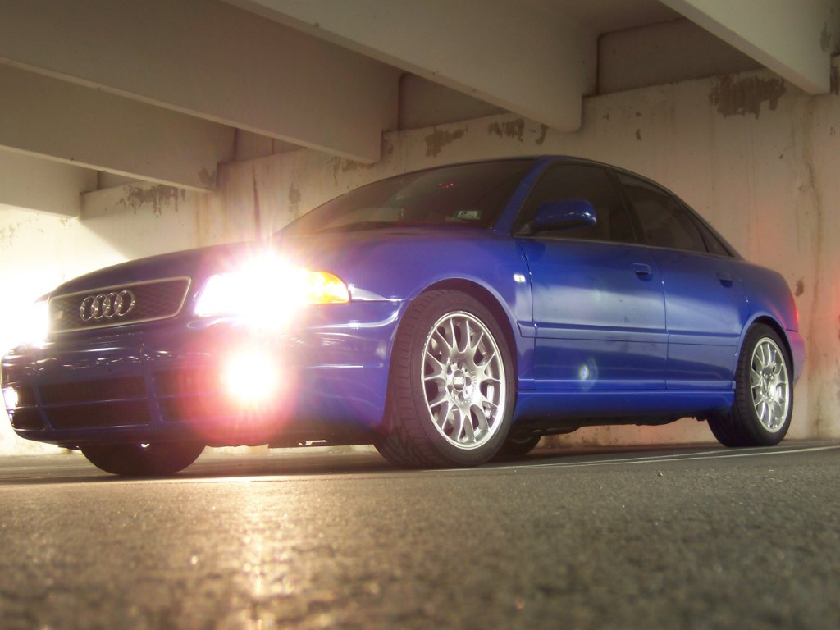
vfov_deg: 26.1
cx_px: 420
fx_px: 1359
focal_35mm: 56
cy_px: 315
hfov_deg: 34.3
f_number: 3.6
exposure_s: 2
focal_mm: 9.6
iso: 80
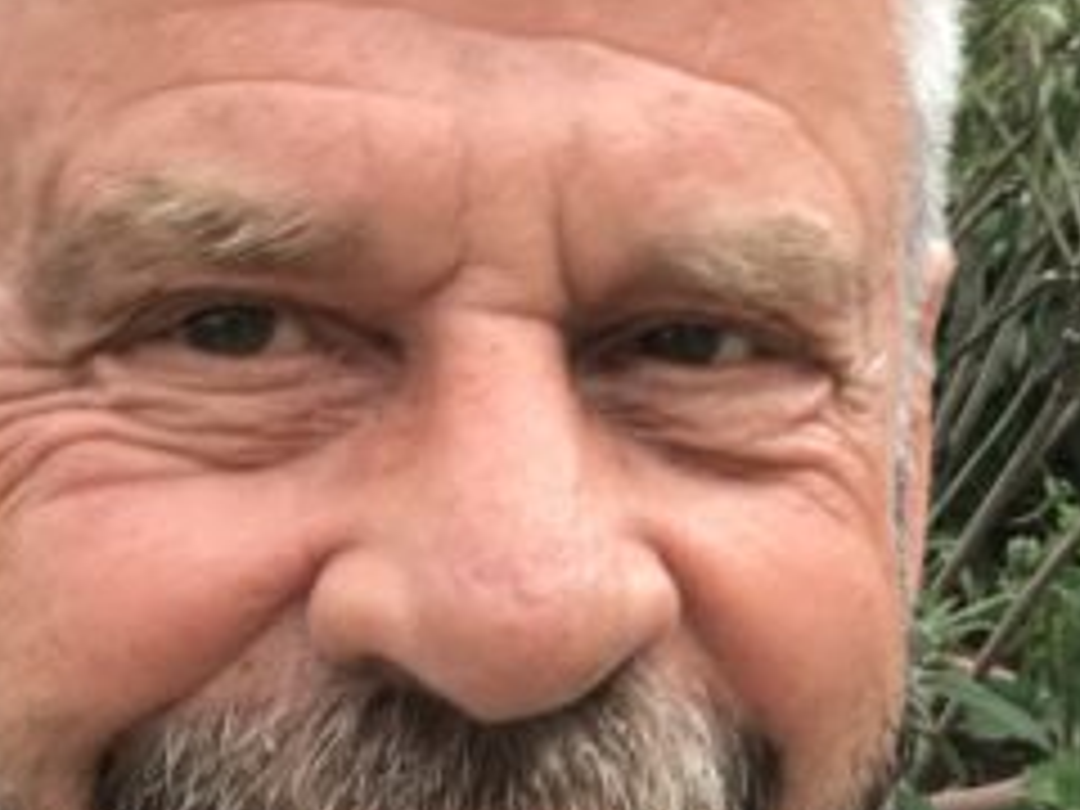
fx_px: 3151
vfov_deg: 14.6
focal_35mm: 101
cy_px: 358
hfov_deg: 19.0
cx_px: 1008
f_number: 2.2
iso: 25
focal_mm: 2.87
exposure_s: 1/50
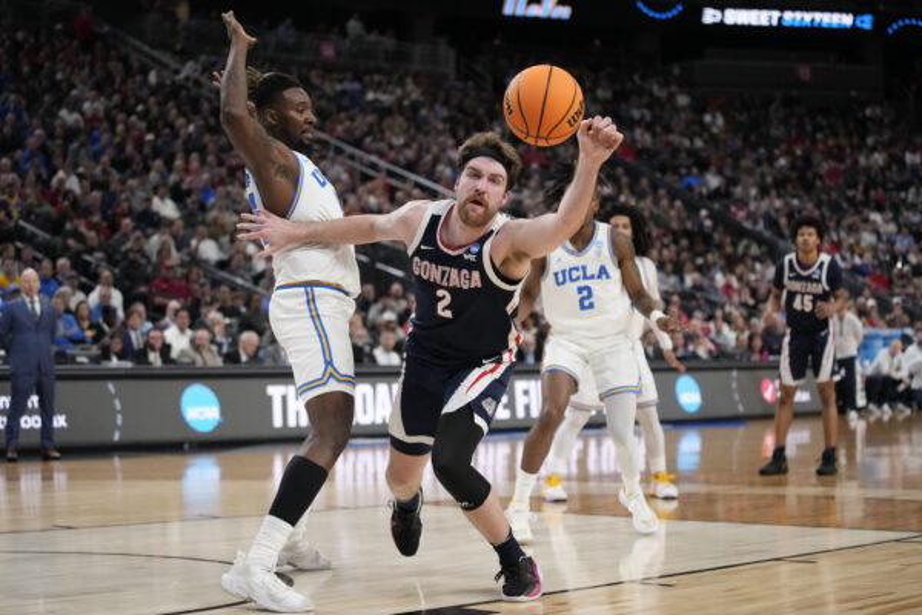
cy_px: 308
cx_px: 461
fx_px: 1793
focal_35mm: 70
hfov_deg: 28.8
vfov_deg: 19.5
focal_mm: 70
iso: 4000
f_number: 2.8
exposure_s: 1/2500
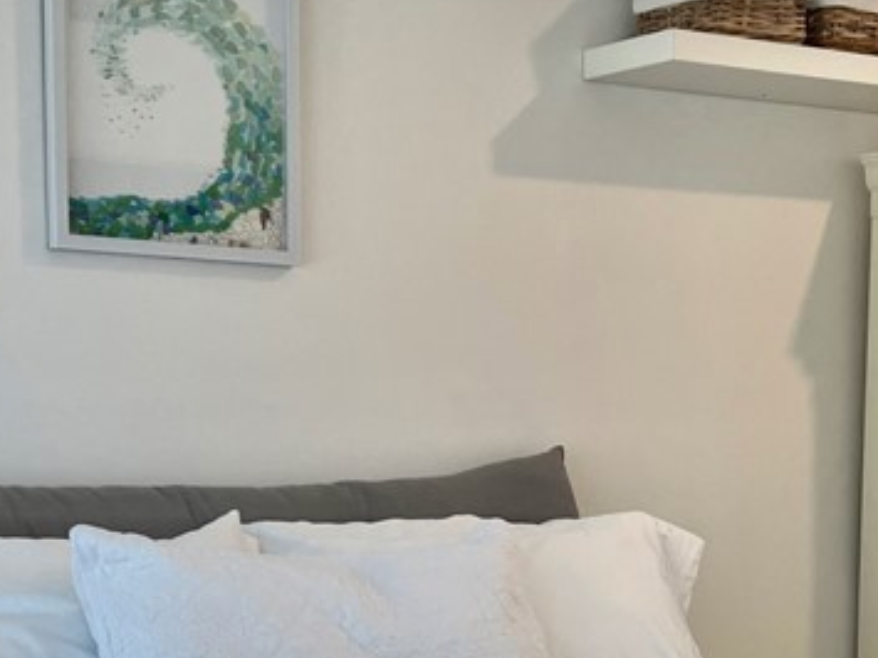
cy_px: 636
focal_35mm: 75
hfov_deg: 25.7
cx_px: 636
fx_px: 1902
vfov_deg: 19.2
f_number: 1.5
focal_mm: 5.7
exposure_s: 1/120
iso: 64
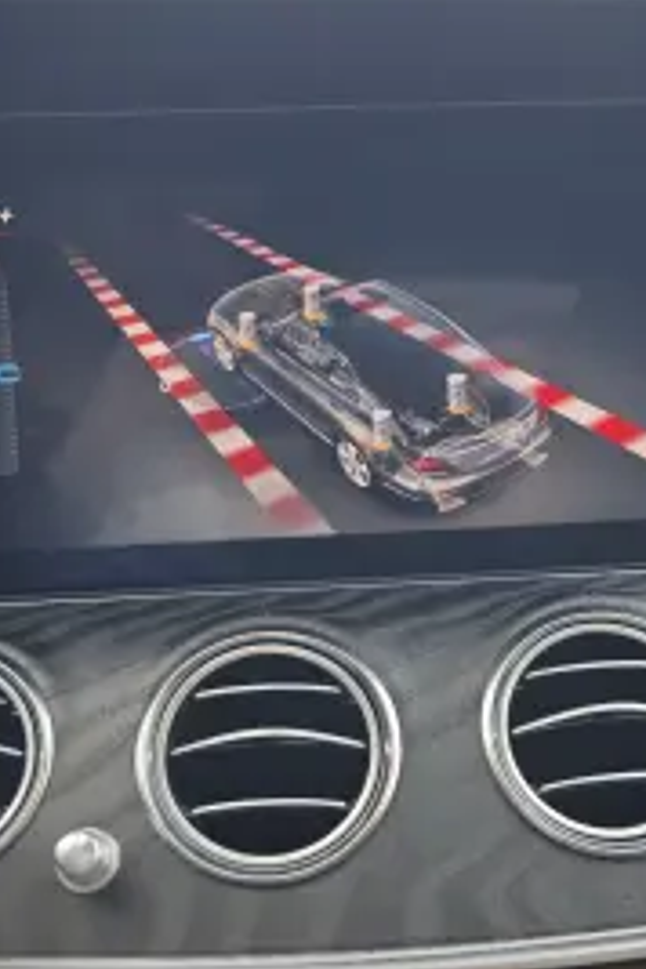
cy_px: 483
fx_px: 1319
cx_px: 403
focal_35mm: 49
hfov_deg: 27.4
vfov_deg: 40.3
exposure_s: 1/100
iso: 64
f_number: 1.4
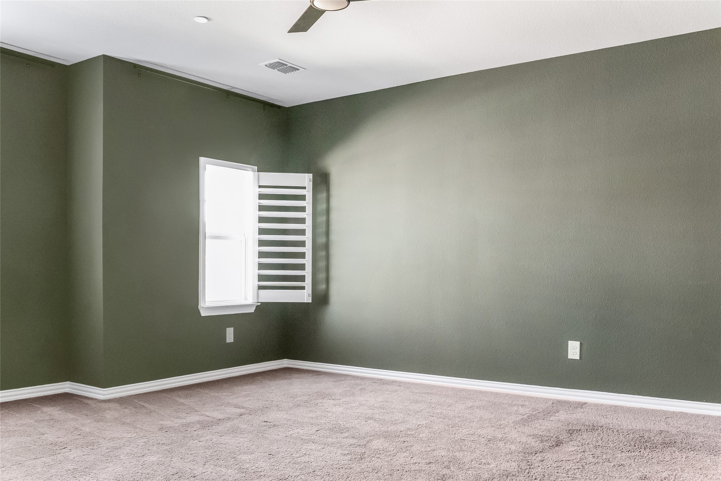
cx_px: 360
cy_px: 240
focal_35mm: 31
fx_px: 621
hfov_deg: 60.3
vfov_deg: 42.3
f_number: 11
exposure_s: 1/10
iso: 2500
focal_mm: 21
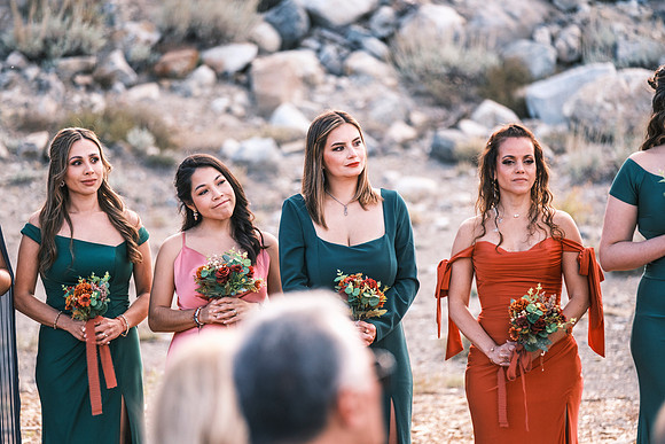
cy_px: 222
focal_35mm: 210
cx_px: 332
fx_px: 3880
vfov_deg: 6.5
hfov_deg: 9.8
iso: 400
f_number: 2.8
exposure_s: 1/680
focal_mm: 140
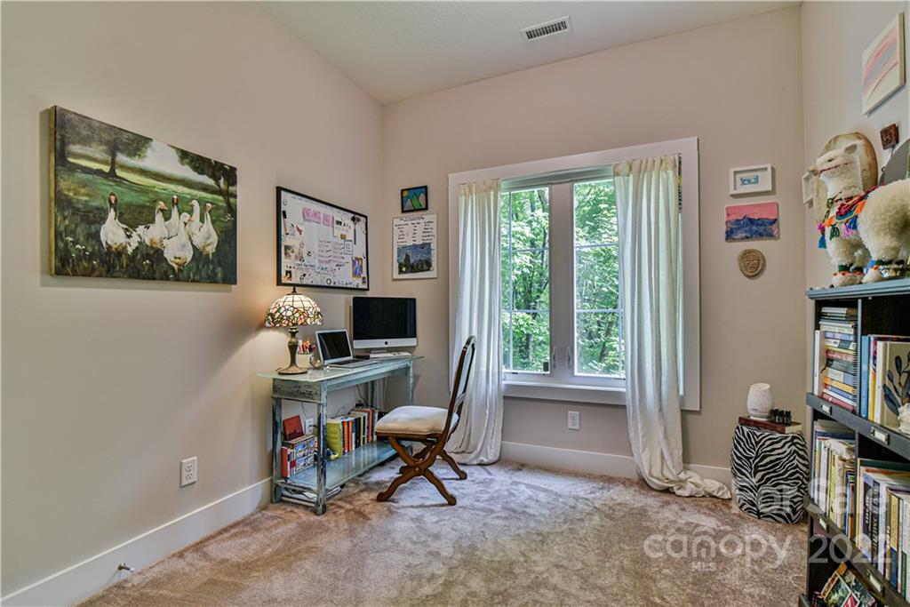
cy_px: 304
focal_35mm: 16
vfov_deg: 73.8
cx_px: 455
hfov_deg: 96.7
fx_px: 404
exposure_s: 1/160
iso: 1600
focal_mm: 16
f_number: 6.3
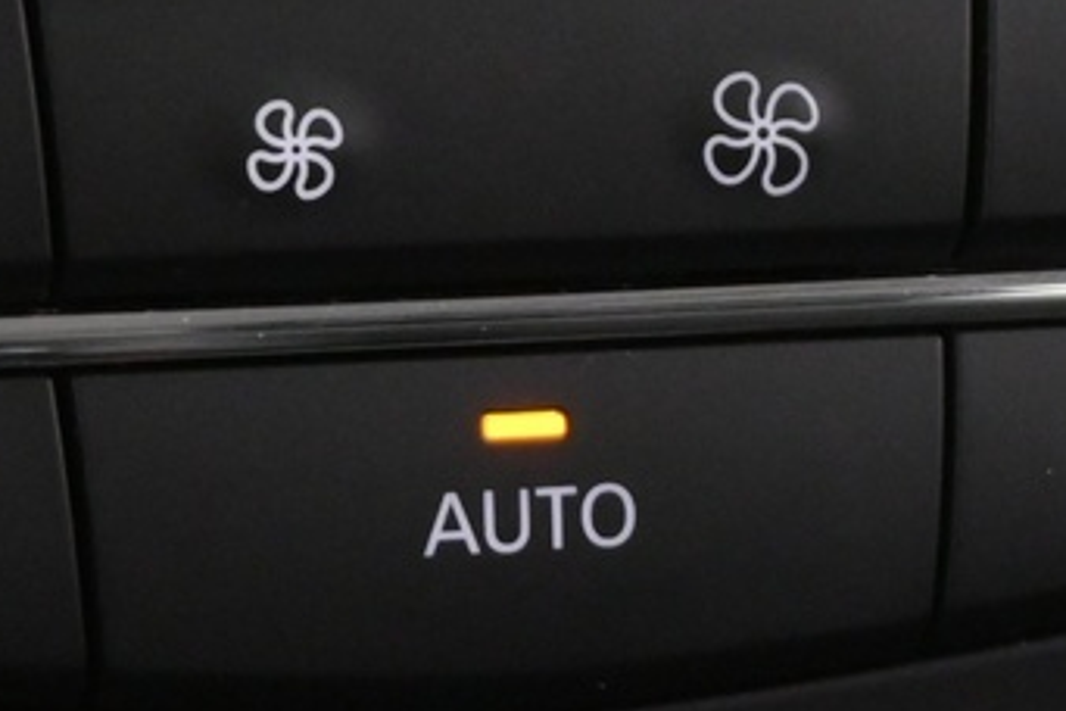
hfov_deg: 10.5
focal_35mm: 195
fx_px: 5779
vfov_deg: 7.0
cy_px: 81
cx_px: 533
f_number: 4.5
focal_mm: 27.5
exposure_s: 1/40
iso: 2500
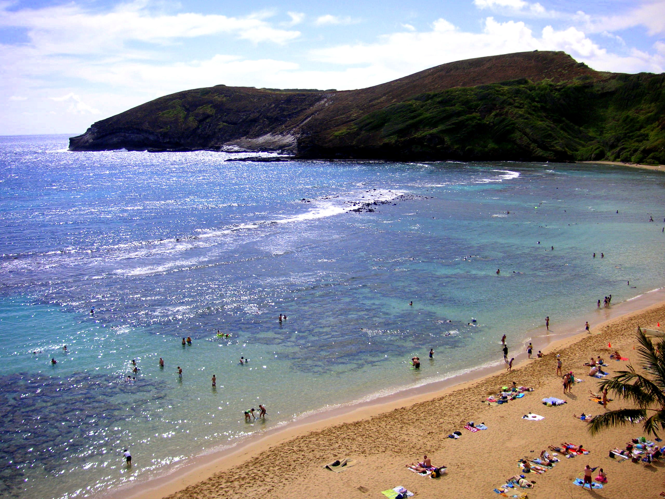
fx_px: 711
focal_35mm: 37
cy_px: 250
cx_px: 332
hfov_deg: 50.1
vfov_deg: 38.7
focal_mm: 6.1
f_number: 6.7
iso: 50
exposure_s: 1/350
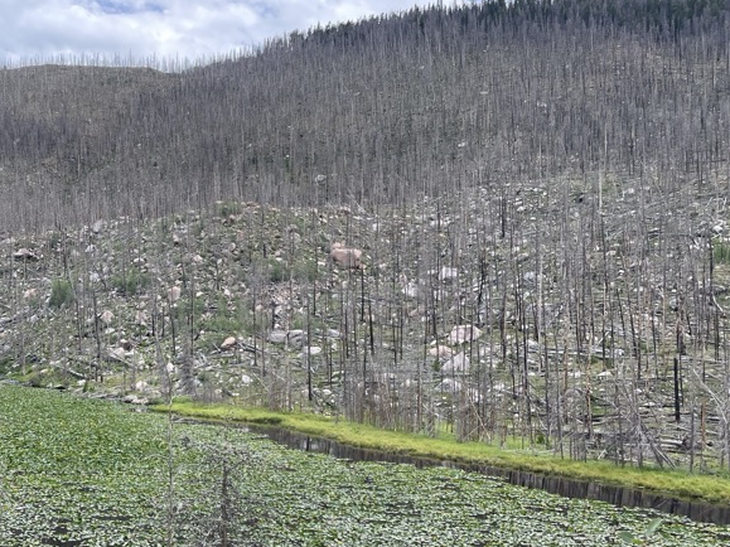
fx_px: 970
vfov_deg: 31.3
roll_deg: -0.8
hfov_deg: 39.6
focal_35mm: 46
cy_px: 353
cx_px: 142
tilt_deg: -0.2
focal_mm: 4.2
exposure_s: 1/1575
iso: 50
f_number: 1.6
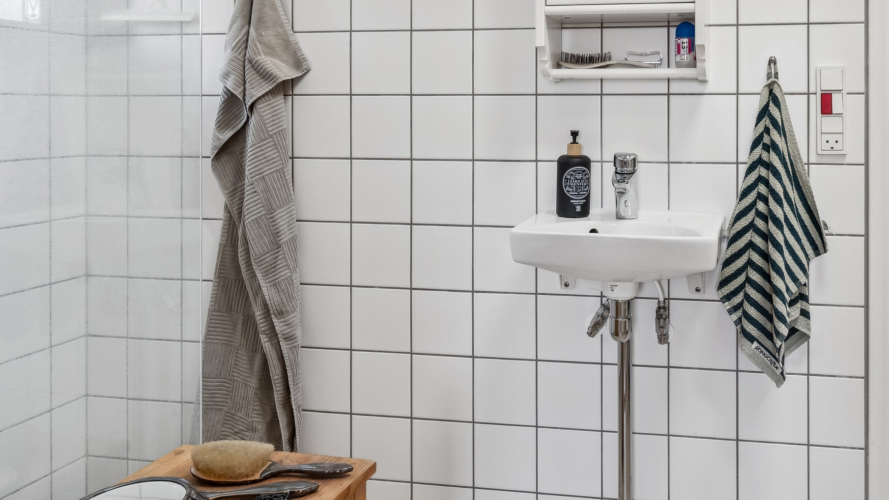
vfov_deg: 34.0
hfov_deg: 56.4
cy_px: 116
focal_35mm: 34
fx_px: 798
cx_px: 621
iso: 200
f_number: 8
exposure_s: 1/15
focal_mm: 13
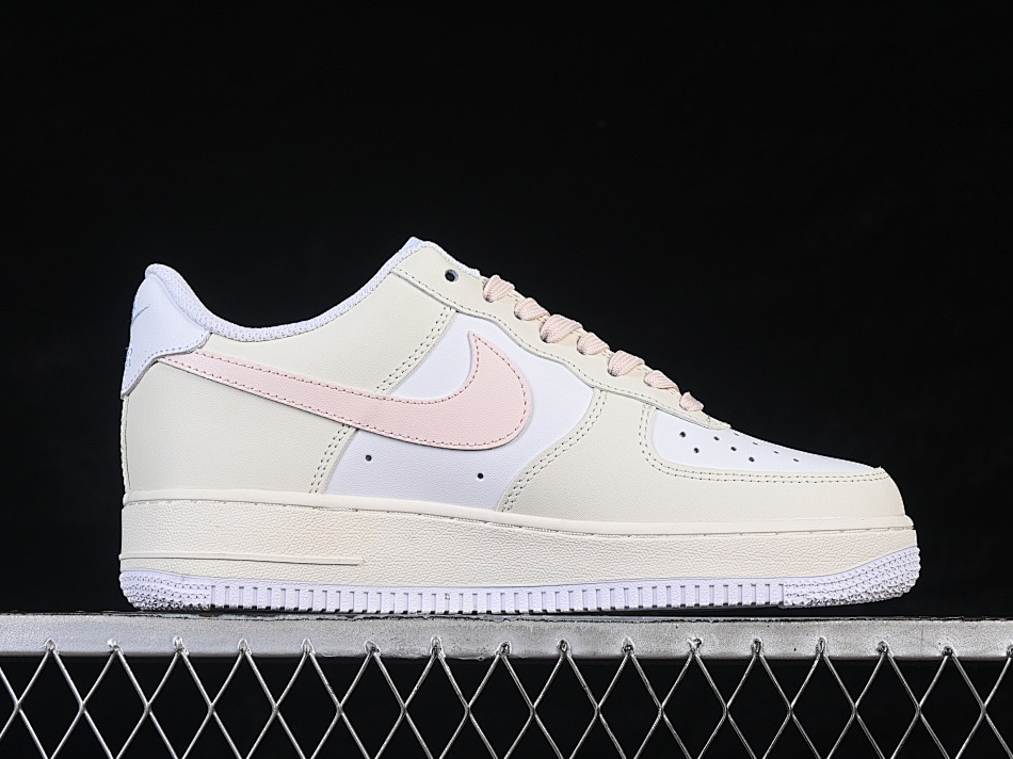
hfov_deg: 23.8
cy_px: 378
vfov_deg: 18.0
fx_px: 2399
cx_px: 512
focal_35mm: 82
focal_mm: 50
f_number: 8
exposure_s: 1/80
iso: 160
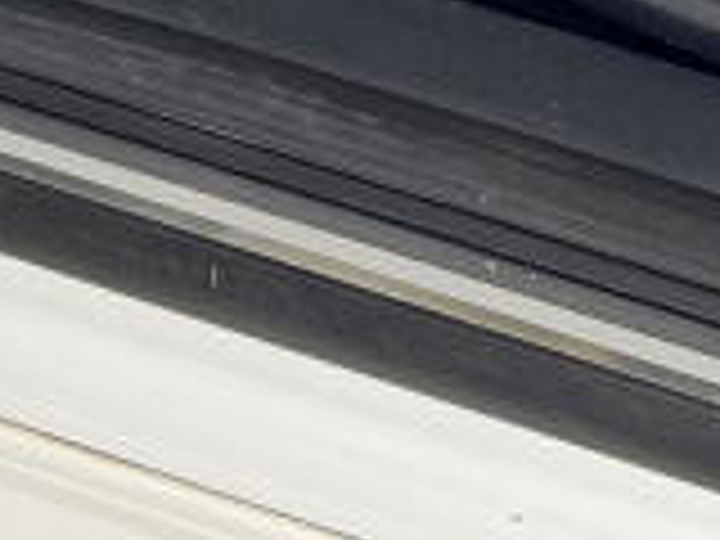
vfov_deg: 8.7
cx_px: 864
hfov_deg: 12.8
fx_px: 3120
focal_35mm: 150
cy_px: -868
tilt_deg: -21.7
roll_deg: -3.6
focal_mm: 6.76
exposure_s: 1/121
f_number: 1.78
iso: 125
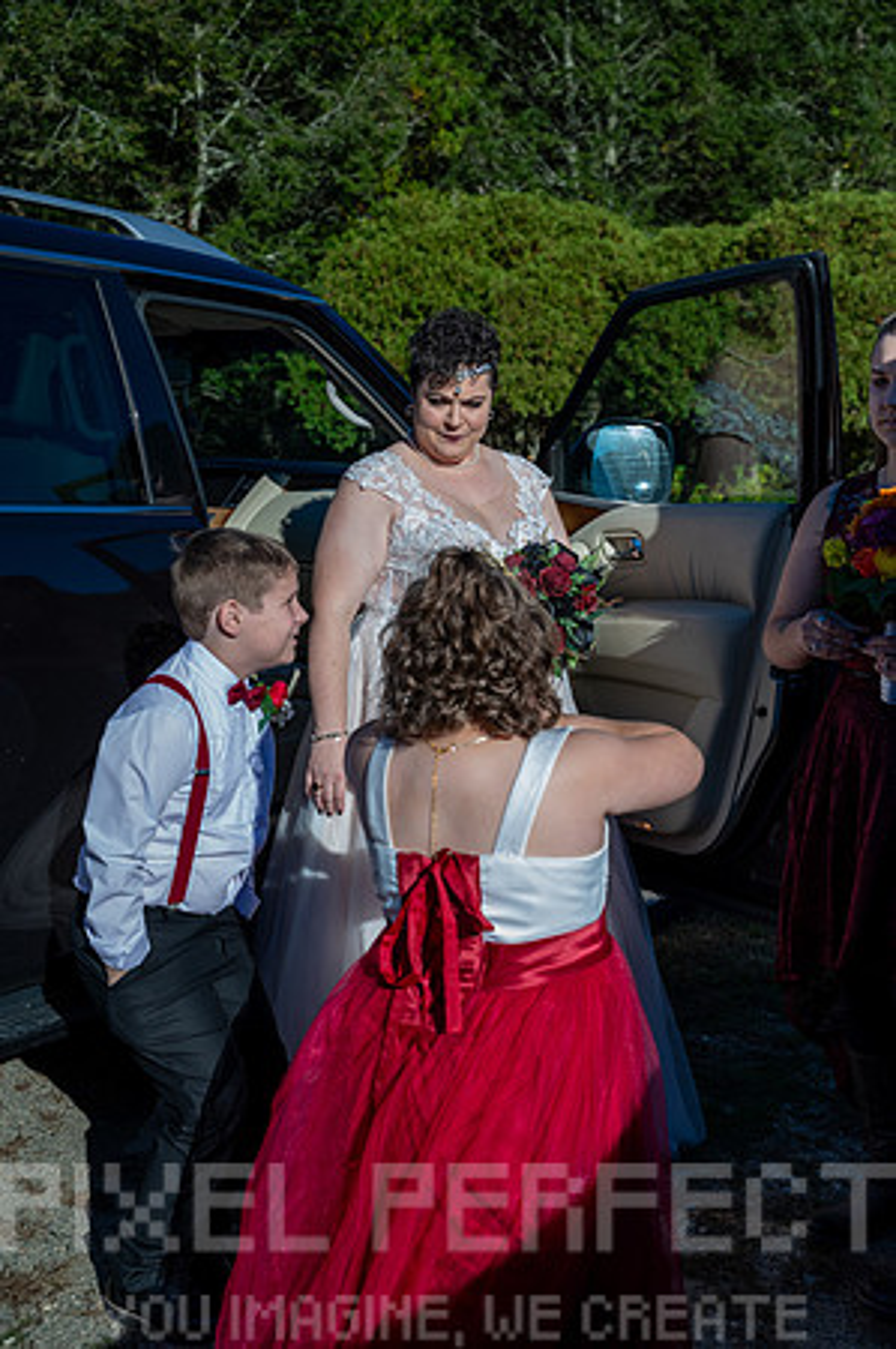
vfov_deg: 45.5
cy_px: 674
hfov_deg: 31.1
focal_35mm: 43
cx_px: 448
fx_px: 1609
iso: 1250
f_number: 4.5
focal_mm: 43
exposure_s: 1/8000
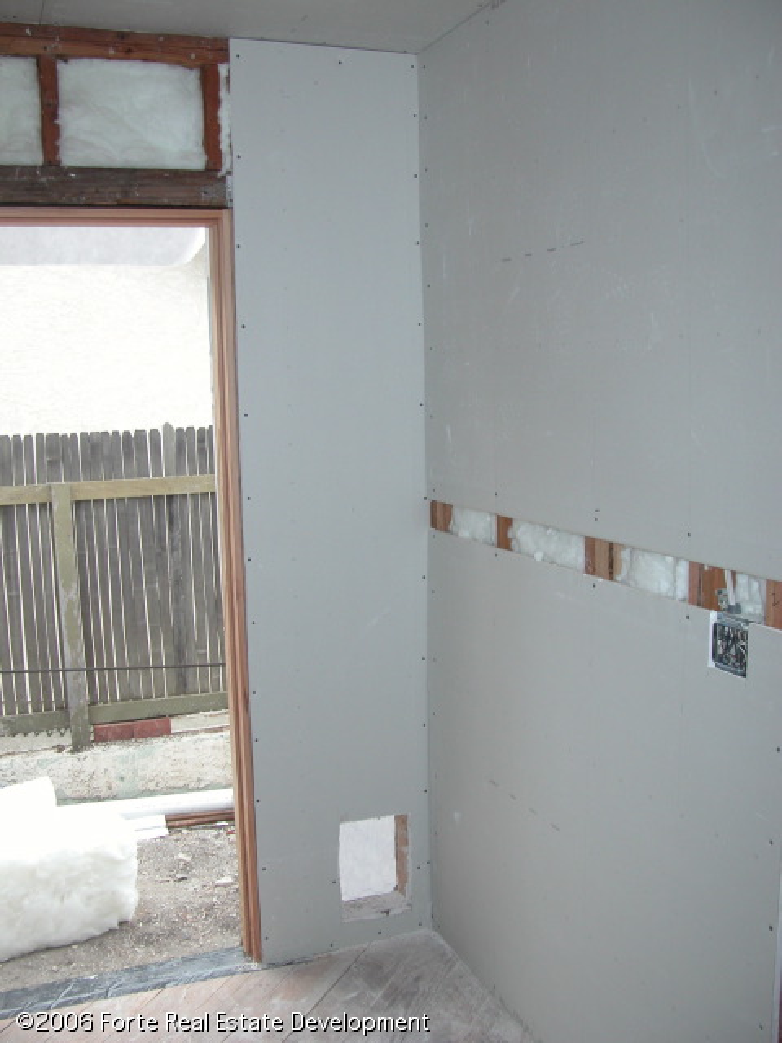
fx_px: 1054
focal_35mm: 35
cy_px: 522
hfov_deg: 40.7
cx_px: 391
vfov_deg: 52.6
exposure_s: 1/30
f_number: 2.8
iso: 100
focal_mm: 8.9
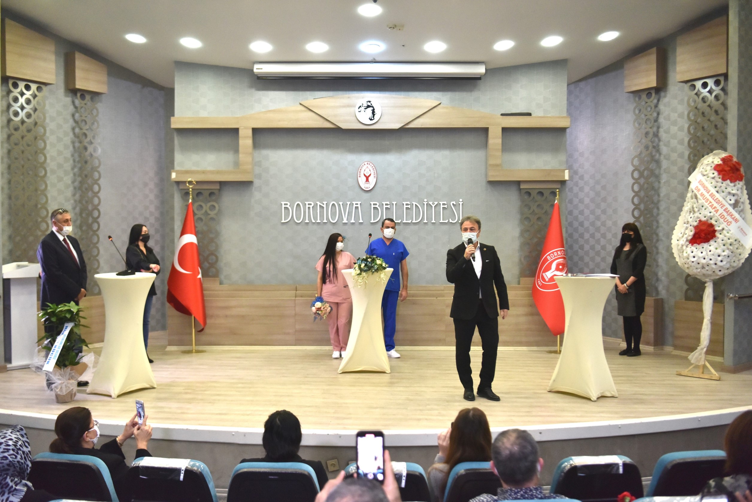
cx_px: 376
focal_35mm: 35
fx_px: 731
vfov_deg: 37.9
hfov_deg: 54.4
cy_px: 251
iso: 2000
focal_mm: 35
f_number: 2.8
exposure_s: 1/250
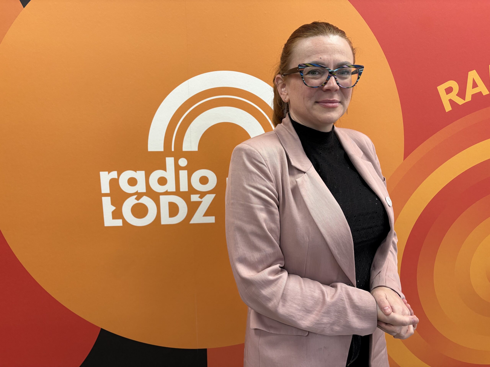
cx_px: 245
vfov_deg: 53.1
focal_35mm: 26
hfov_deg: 67.3
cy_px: 184
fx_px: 368
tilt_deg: -13.0
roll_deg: +0.0
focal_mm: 5.96
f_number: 1.6
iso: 125
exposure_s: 1/100
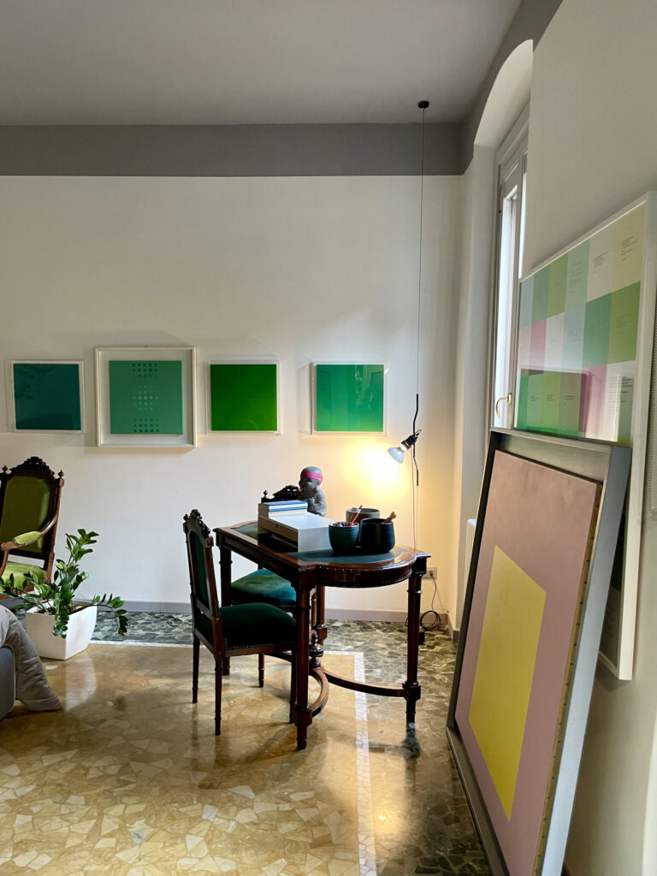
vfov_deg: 67.3
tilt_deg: -2.5
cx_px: 328
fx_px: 658
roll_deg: +0.9
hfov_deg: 53.1
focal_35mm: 26
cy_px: 438
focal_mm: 4.2
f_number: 1.6
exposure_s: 1/50
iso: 200
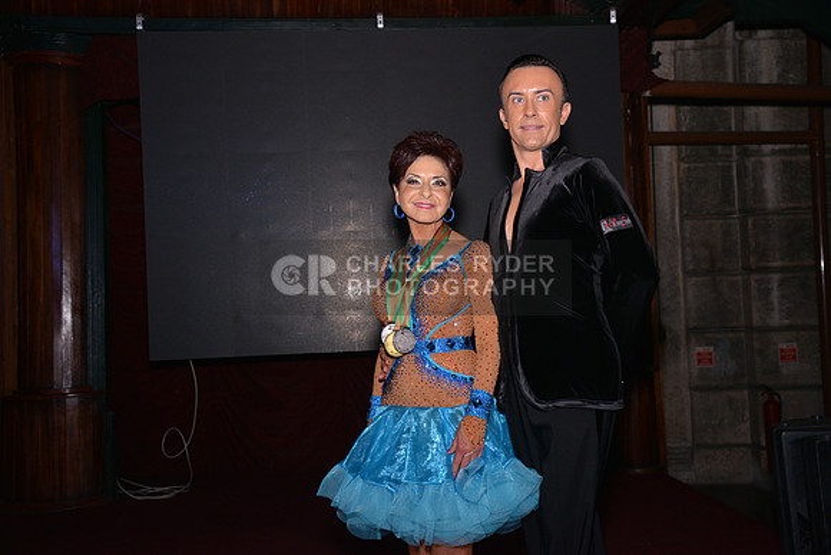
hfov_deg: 50.7
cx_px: 416
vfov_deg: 35.1
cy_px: 278
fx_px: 877
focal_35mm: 38
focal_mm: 38
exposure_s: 1/250
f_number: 4.5
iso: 1000
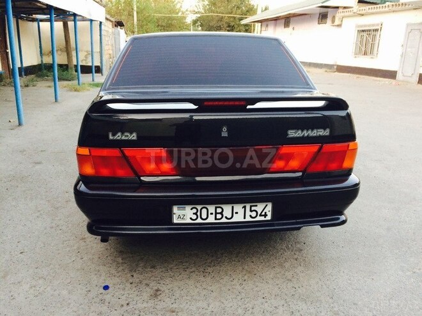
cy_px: 158
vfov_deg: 48.2
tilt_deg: -16.9
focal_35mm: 29
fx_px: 354
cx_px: 211
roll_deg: +0.0
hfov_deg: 61.7
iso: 64
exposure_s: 1/33
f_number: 2.2
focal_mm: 4.15
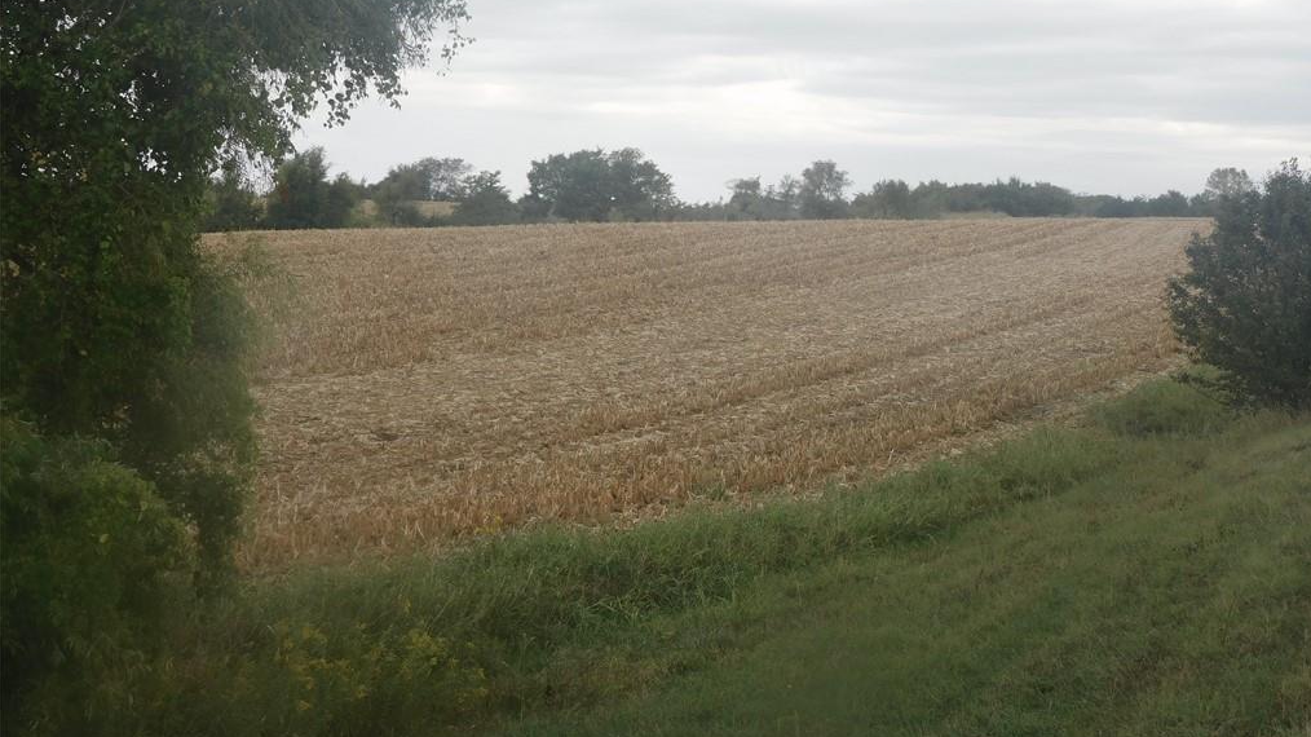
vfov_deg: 15.7
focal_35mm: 77
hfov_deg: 27.5
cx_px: 661
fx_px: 2676
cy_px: 296
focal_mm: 12.5
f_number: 4.5
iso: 125
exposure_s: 1/250
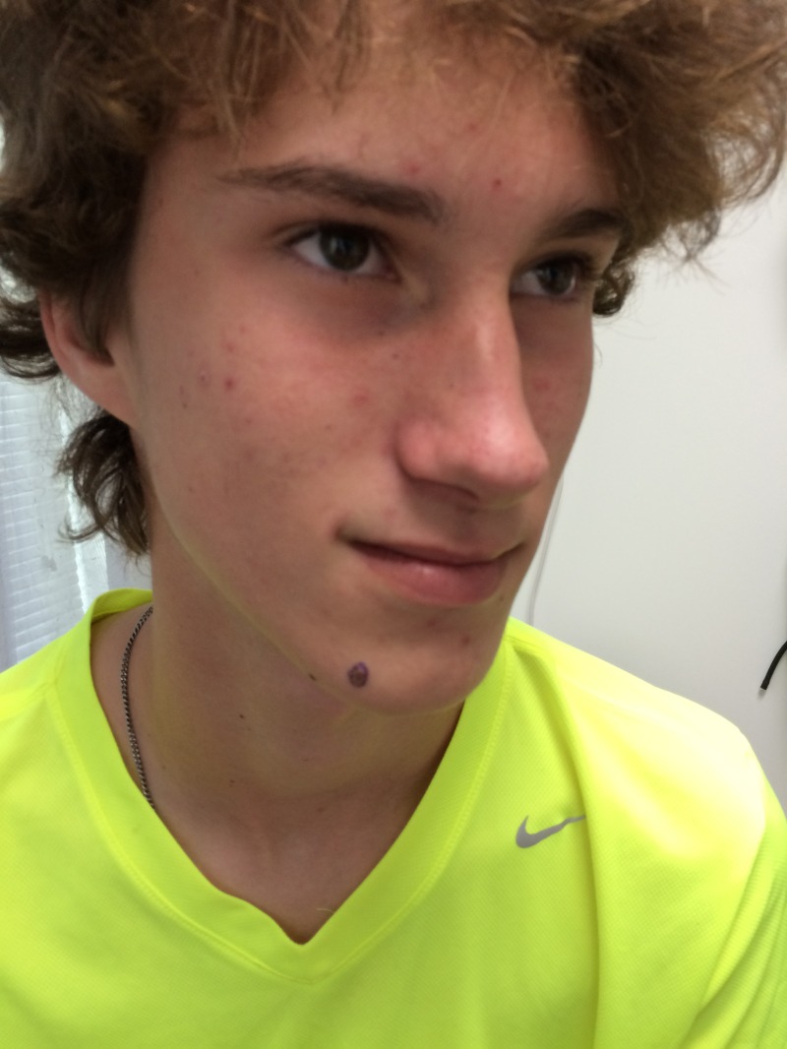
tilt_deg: -15.5
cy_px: 524
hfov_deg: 48.2
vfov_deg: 61.6
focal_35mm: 29
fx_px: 879
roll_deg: +0.8
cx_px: 394
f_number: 2.2
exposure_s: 1/30
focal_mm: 4.15
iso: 50
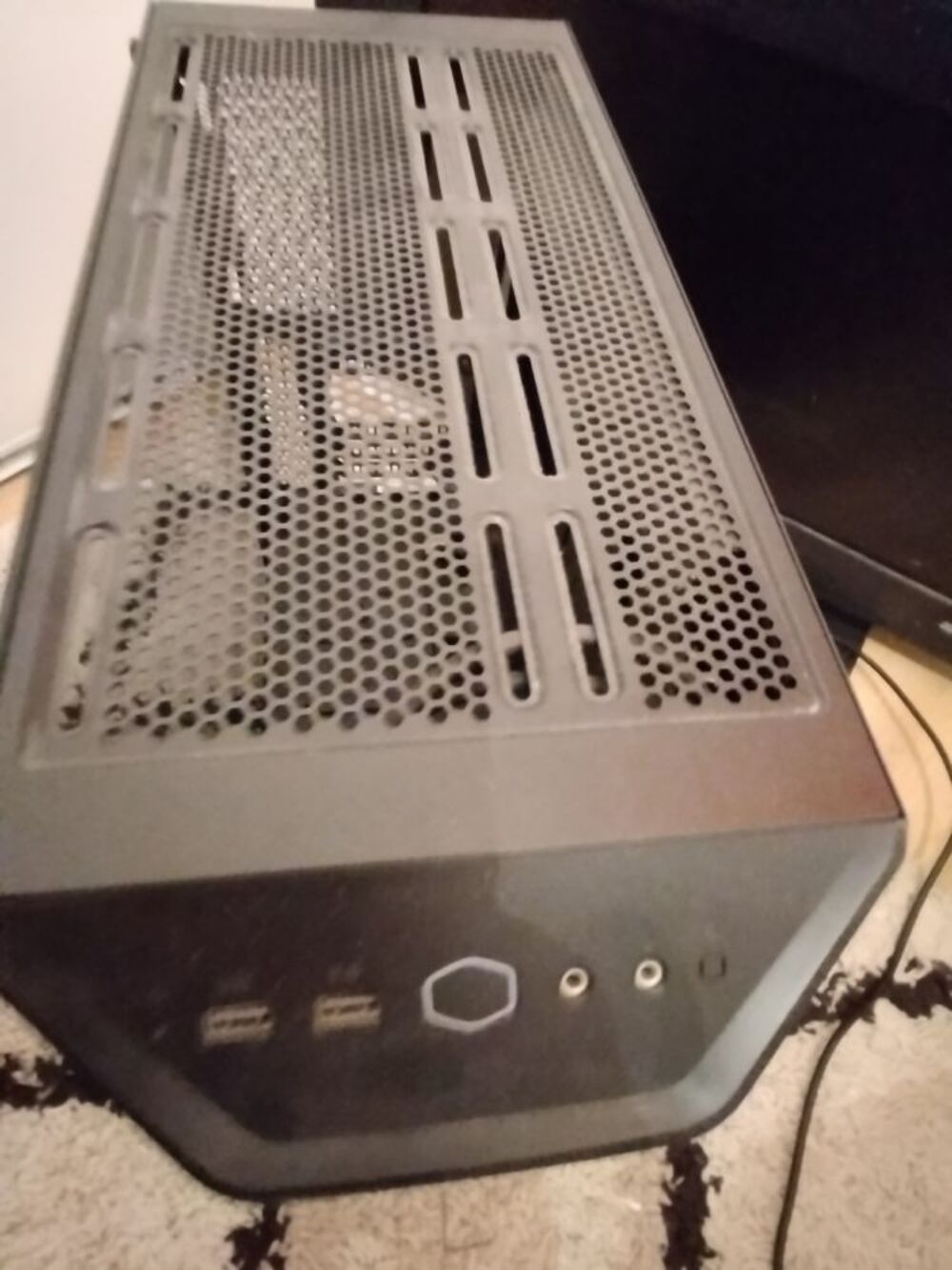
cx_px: 476
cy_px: 635
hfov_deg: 68.7
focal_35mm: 19
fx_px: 697
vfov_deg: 84.7
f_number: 2.2
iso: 2000
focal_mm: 1.65
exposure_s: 1/10
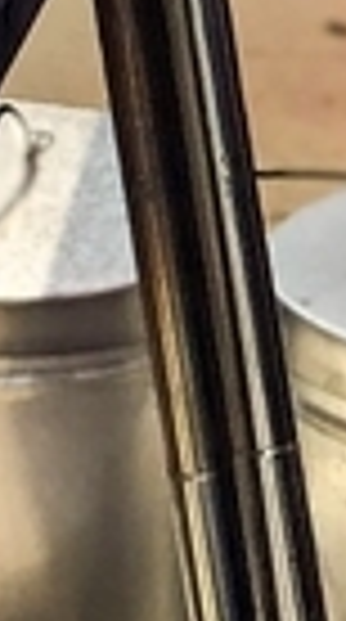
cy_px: -459
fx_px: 8107
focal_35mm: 494
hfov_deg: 2.4
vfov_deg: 4.3
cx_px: -894
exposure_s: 1/475
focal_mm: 6
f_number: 2.4
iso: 16
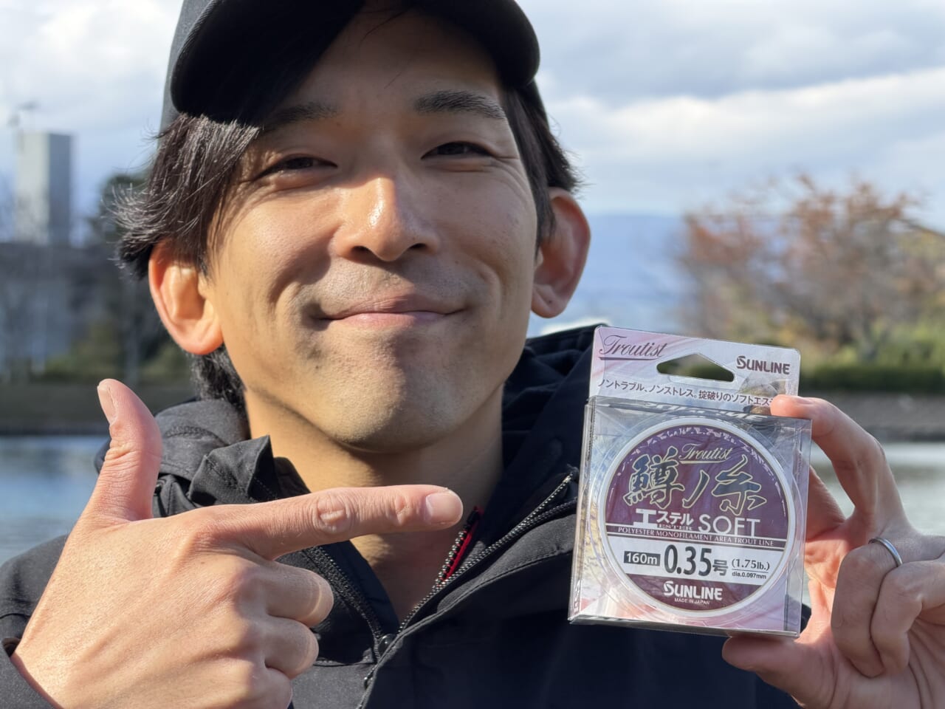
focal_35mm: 100
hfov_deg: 19.6
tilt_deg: +0.0
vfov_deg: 14.8
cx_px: 472
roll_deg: -0.9
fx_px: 2730
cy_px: 354
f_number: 2.8
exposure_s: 1/388
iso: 50
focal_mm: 16.89
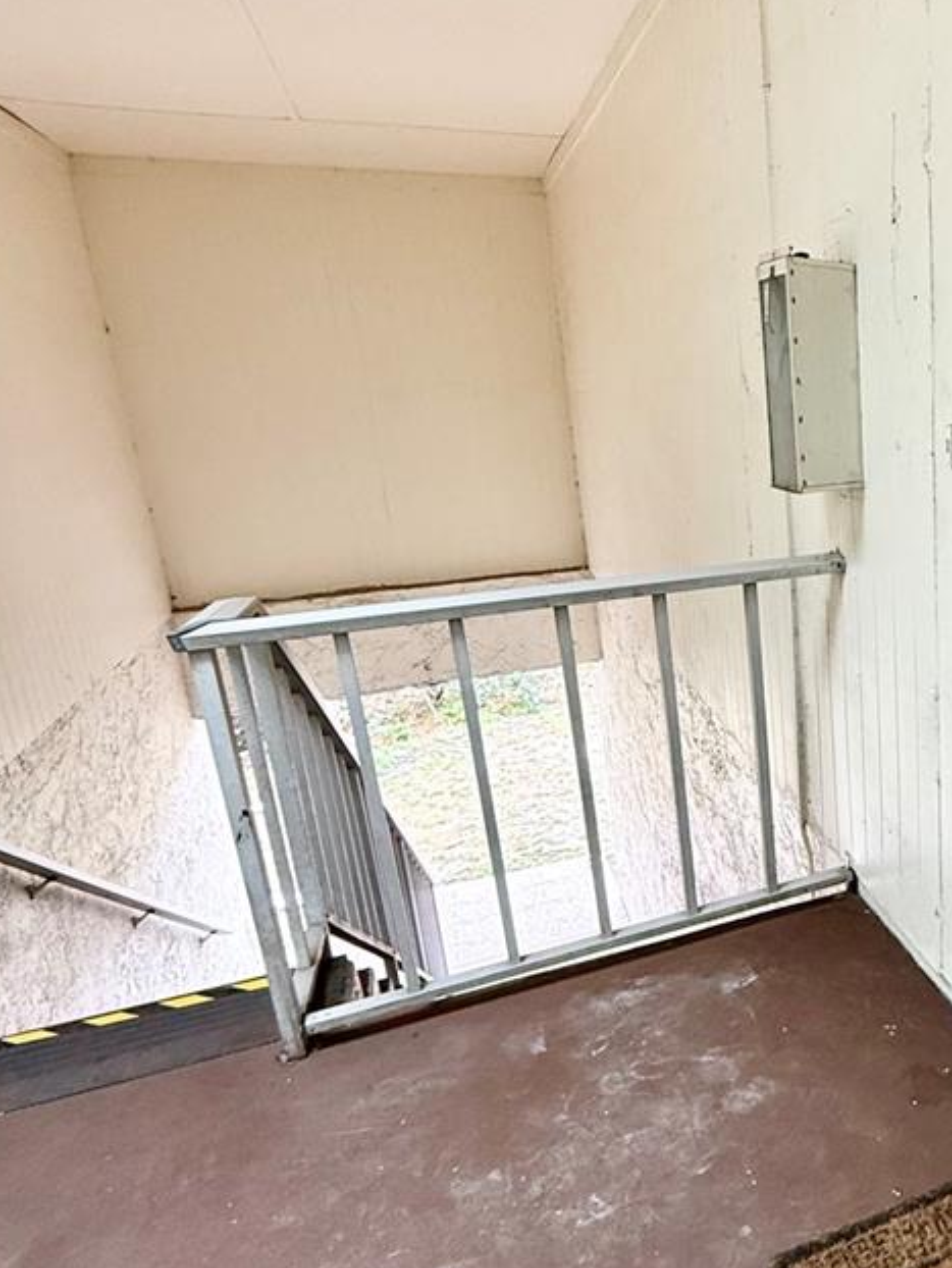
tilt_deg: -15.8
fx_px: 989
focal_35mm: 27
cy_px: 654
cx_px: 893
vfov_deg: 65.3
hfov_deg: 45.5
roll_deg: +1.6
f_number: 2.2
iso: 125
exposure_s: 1/99
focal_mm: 2.22
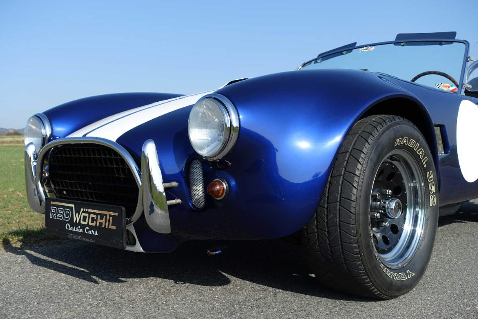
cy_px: 160
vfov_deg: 32.6
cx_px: 239
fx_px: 544
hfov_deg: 47.4
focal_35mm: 41
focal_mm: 14.9
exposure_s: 1/100
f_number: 4
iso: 125
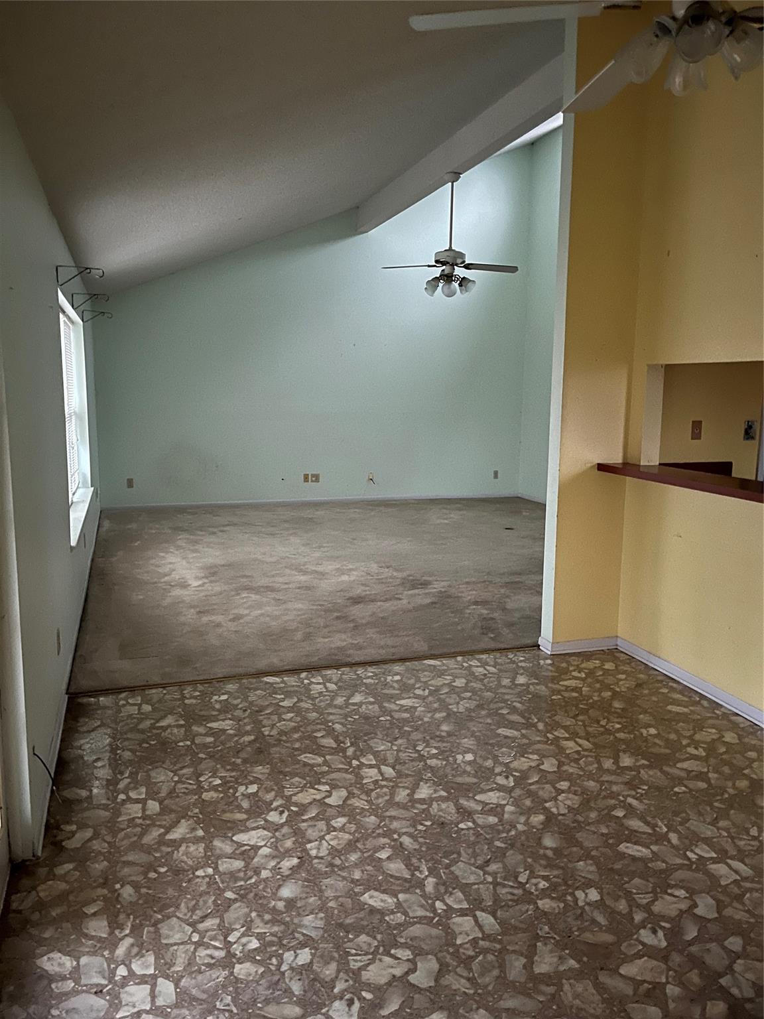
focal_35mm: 26
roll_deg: +0.1
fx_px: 765
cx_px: 382
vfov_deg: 67.3
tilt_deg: -8.8
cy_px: 510
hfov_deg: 53.1
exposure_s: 1/11
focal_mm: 5.1
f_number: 1.6
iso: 640
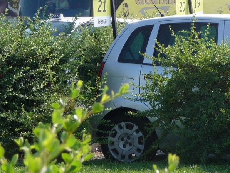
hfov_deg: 9.8
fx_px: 1336
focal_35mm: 201
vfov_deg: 7.4
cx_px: 206
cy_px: 20
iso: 100
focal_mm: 16.3
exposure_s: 1/320
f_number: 4.7
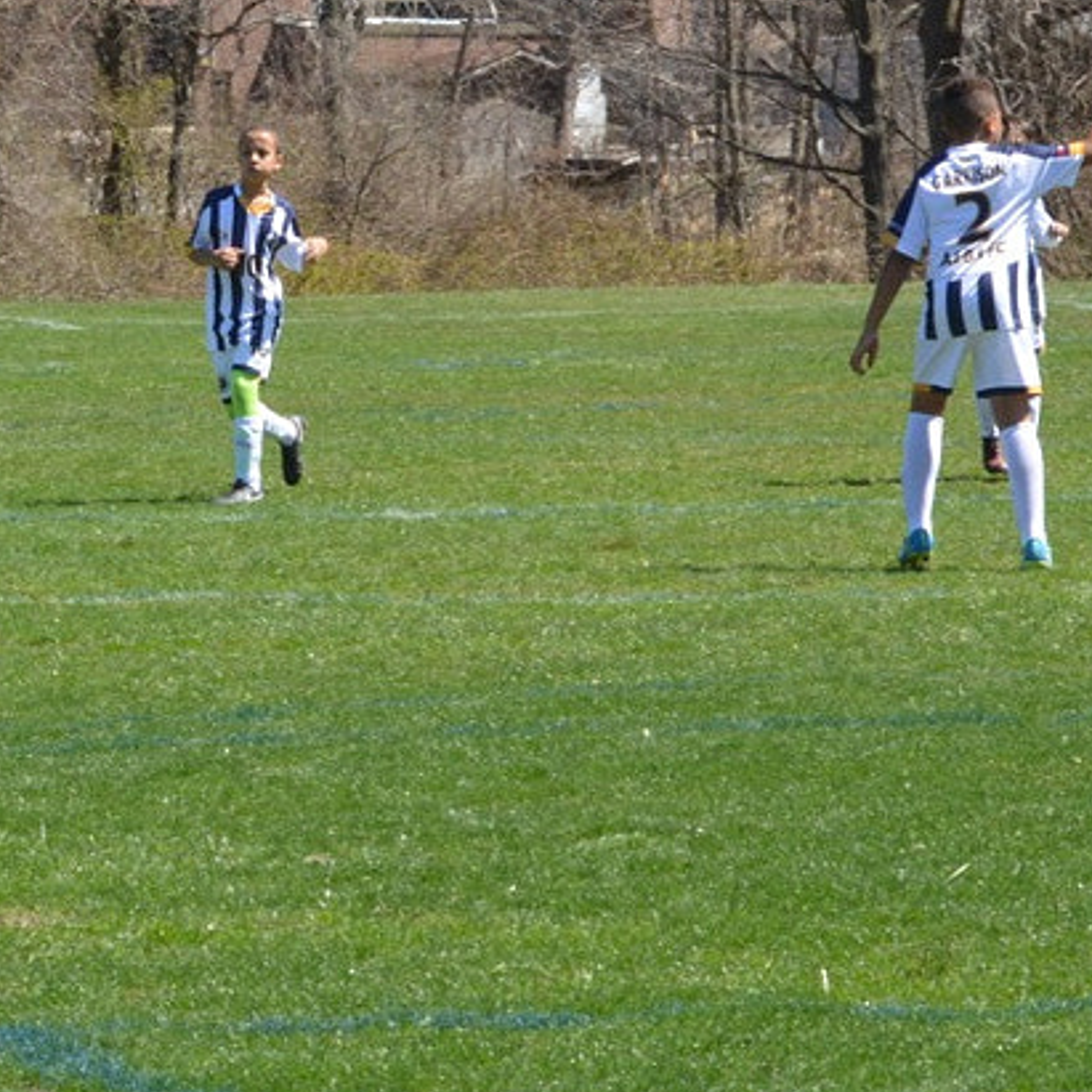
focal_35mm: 324
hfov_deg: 5.4
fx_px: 11564
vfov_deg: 5.4
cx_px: -300
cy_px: 190
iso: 800
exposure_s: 1/125
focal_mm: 98
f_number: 22
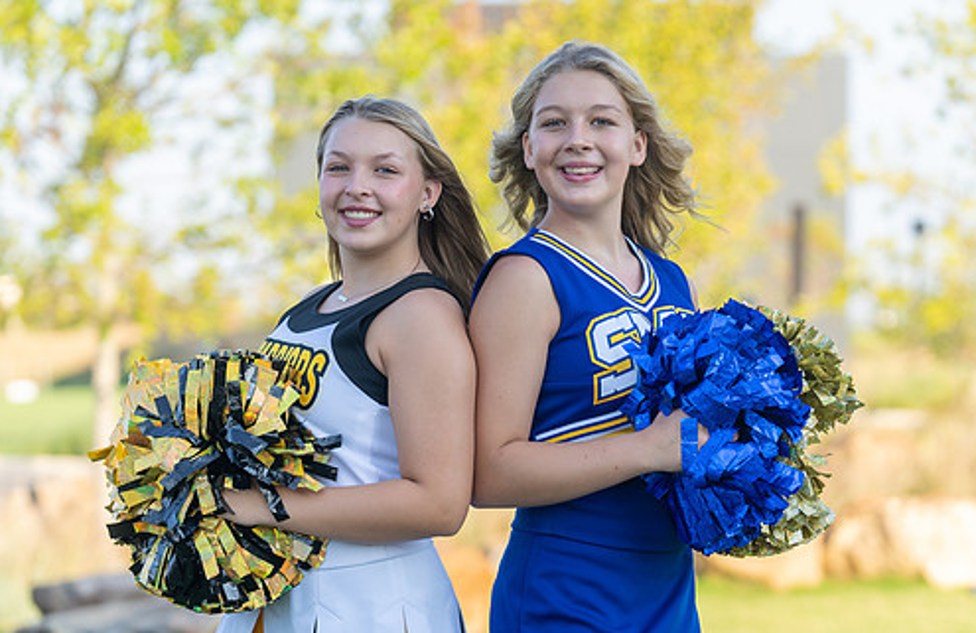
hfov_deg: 16.8
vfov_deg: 10.9
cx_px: 485
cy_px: 352
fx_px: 3307
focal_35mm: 123
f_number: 3.5
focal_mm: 103
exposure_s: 1/320
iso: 100
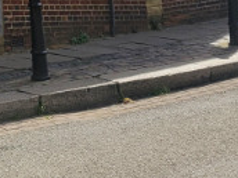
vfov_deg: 10.9
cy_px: -206
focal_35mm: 121
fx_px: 832
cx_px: -206
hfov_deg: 14.2
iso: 40
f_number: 1.8
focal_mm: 5.4
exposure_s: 1/2016
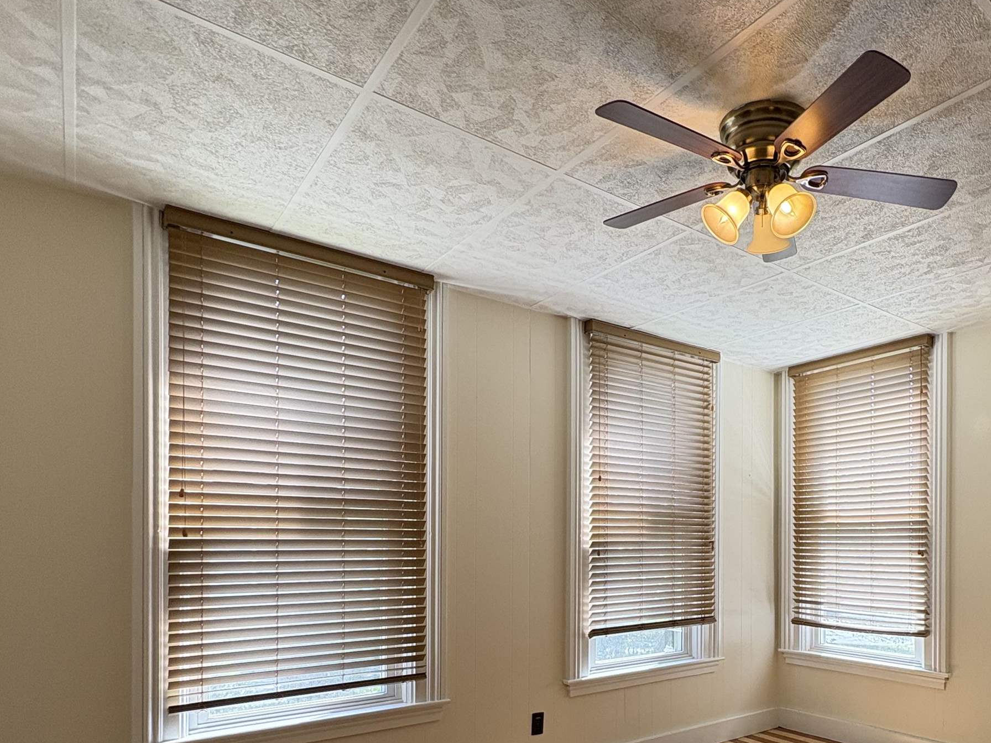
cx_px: 646
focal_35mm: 24
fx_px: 687
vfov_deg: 54.6
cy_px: 542
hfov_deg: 69.9
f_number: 2.2
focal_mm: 2.22
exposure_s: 1/120
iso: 64
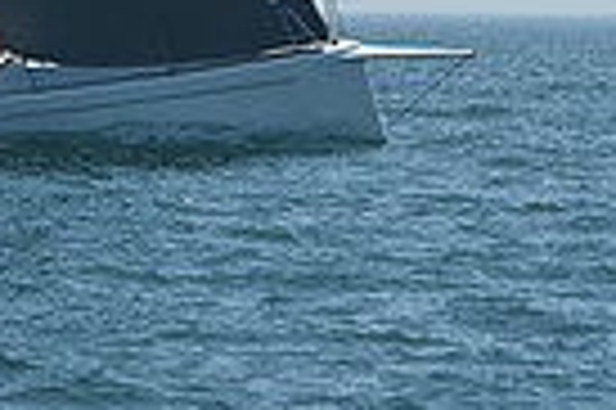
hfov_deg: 3.4
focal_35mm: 615
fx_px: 10511
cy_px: -843
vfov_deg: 2.2
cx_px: -65
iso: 320
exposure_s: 1/1000
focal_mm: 145
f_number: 7.1
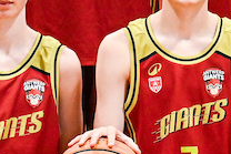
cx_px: 231
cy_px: 35
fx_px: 3146
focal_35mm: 490
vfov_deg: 2.8
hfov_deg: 4.2
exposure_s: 1/200
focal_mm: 85
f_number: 5.6
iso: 4000
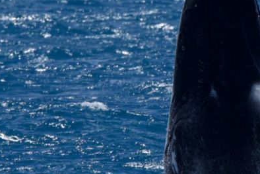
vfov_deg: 1.1
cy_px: 77
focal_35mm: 1218
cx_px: 251
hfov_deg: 1.7
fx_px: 8799
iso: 500
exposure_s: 1/3200
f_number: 8
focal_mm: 600
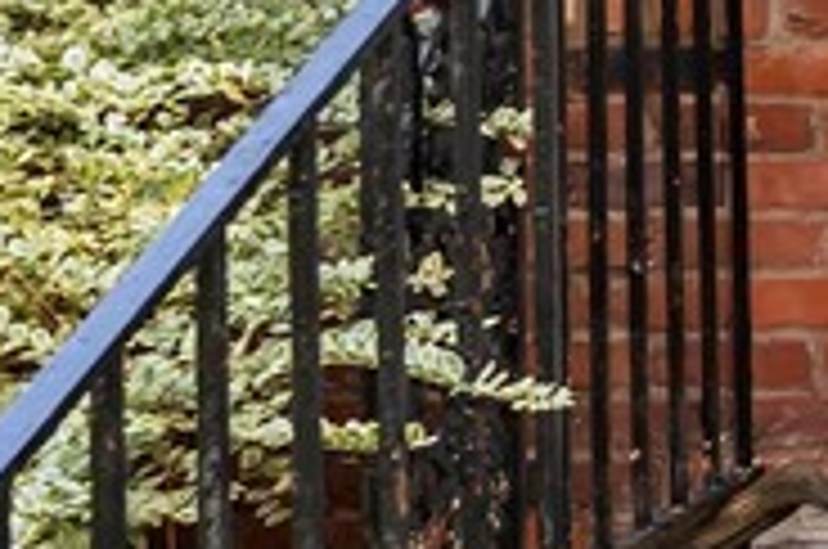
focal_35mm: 142
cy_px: -144
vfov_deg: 9.5
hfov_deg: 12.9
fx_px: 3260
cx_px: 1557
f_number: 4
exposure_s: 1/60
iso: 200
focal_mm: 24
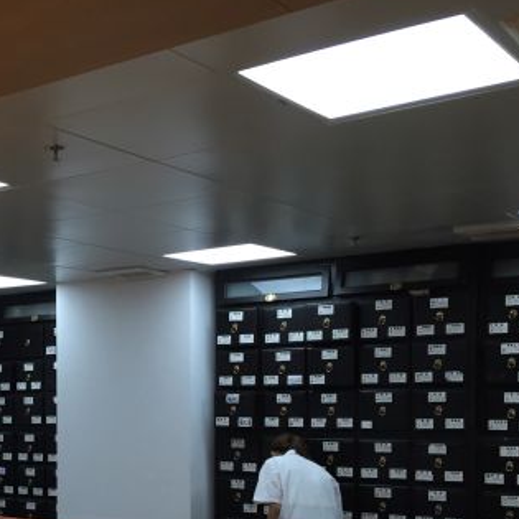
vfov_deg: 29.4
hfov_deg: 28.4
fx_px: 967
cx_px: 13
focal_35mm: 57
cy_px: 414
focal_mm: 4.15
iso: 32
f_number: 2.2
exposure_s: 1/33
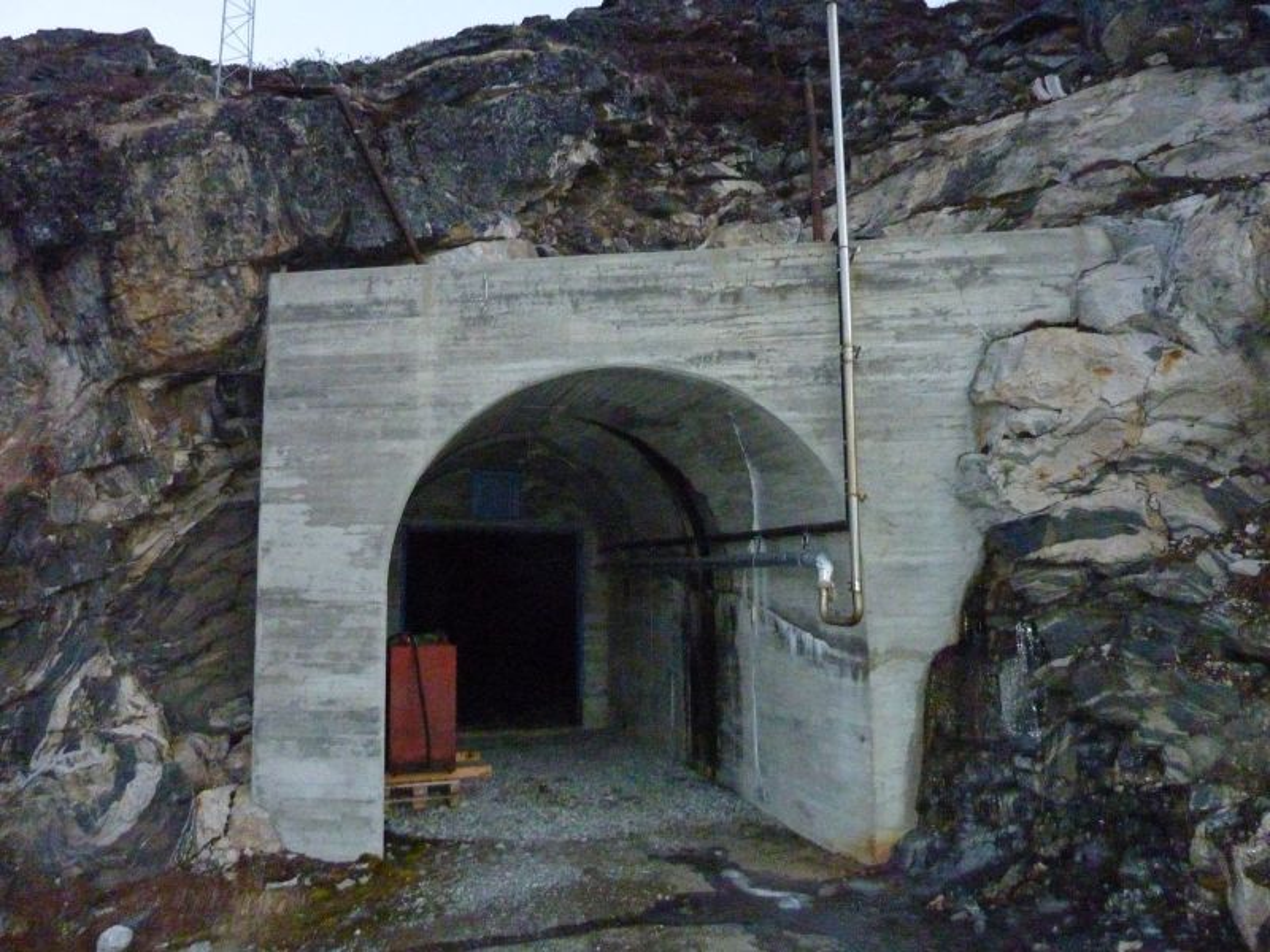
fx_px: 917
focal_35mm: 25
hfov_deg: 69.4
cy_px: 476
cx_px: 635
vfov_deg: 54.9
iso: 1000
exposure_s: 1/60
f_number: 3.3
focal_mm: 4.1
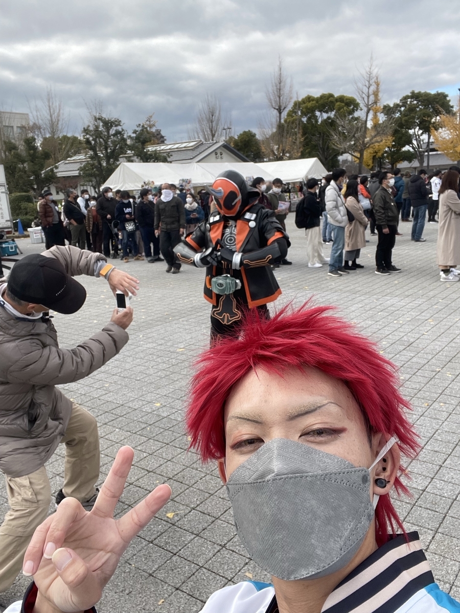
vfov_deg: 60.0
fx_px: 532
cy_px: 306
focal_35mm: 30
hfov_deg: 46.8
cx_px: 230
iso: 25
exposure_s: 1/557
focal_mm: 2.71
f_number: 2.2
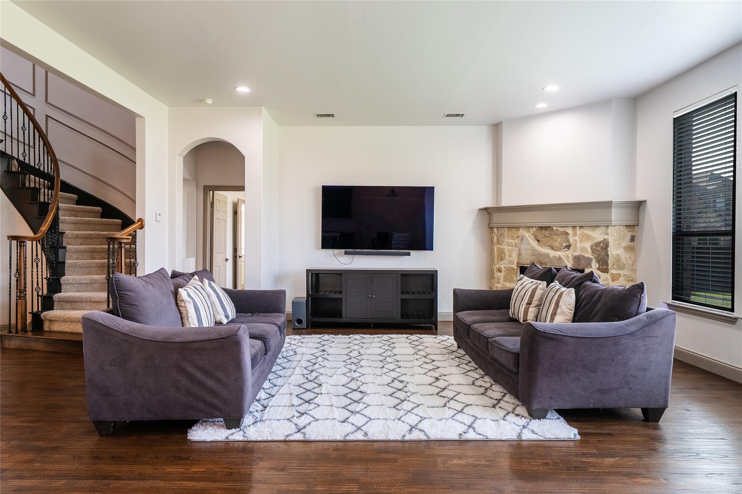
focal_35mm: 21
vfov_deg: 59.5
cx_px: 371
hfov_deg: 81.2
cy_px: 247
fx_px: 433
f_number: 5
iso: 250
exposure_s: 1/640
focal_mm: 14
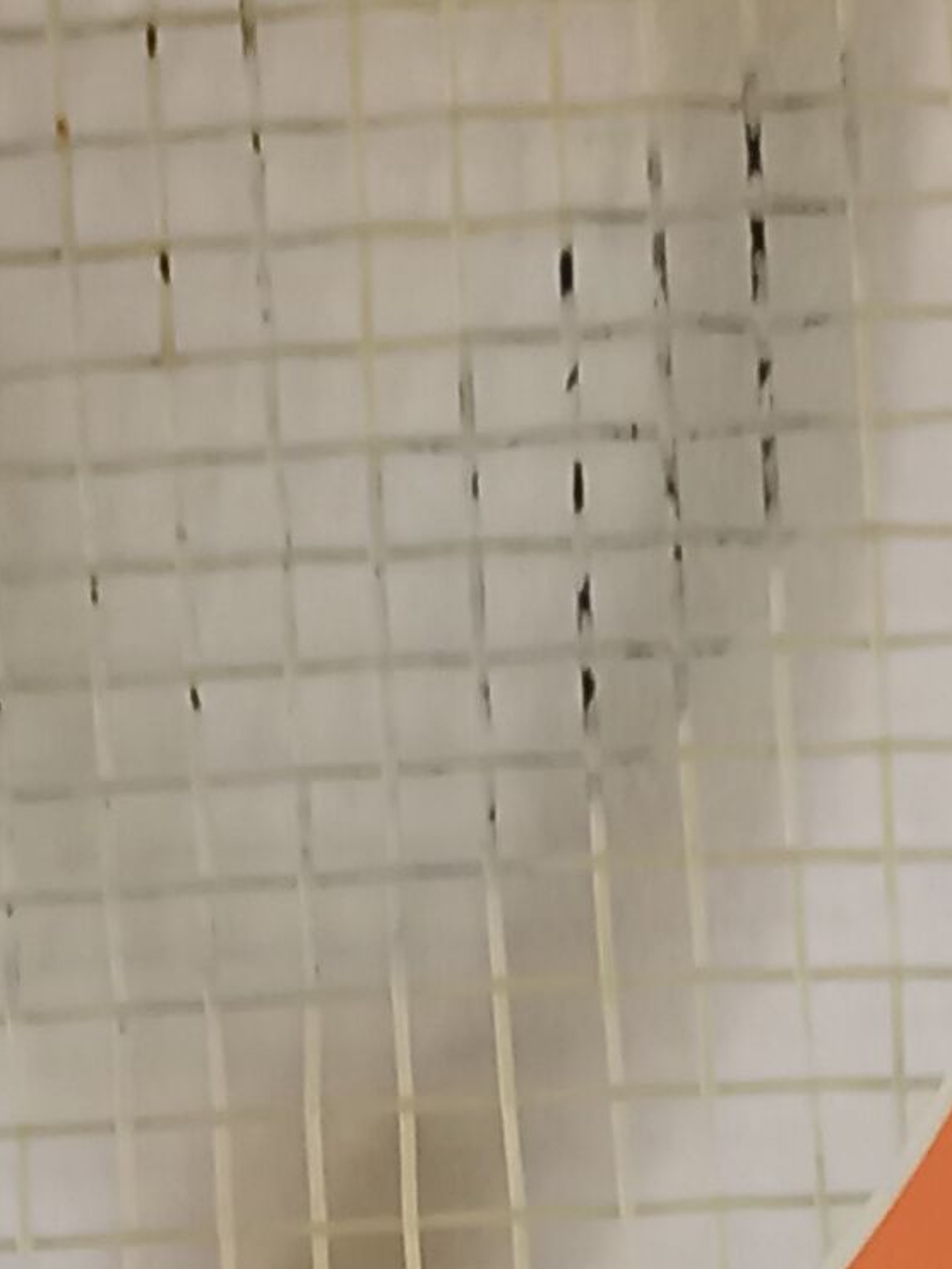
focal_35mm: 135
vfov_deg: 13.4
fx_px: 4949
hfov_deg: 11.0
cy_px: 2165
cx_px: 729
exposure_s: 1/33.3
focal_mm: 4.65
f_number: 1.8
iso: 500
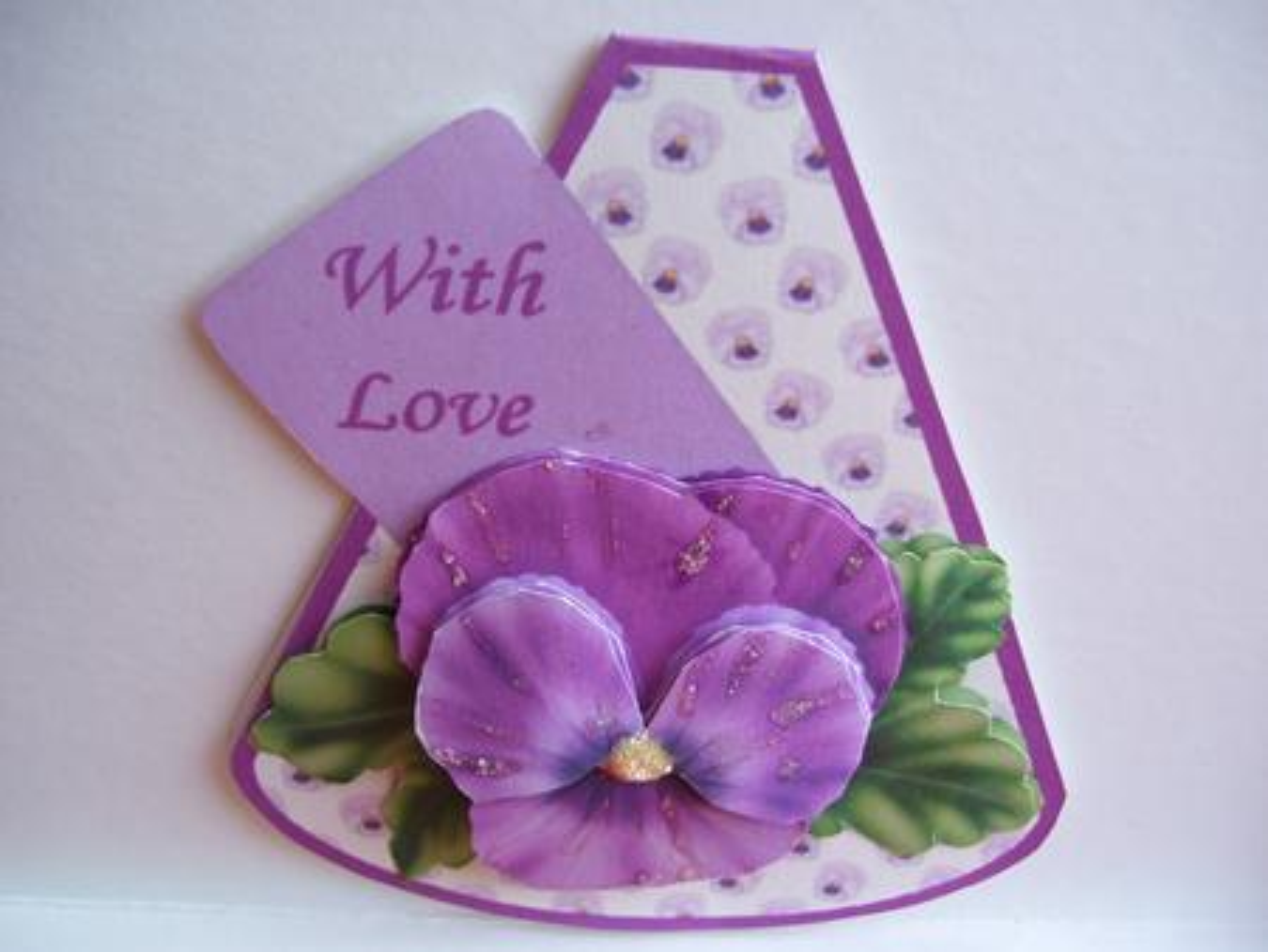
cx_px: 634
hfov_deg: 51.3
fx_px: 1319
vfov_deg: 39.7
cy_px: 476
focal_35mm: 36
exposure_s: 1/180
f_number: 2.7
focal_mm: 6
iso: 80
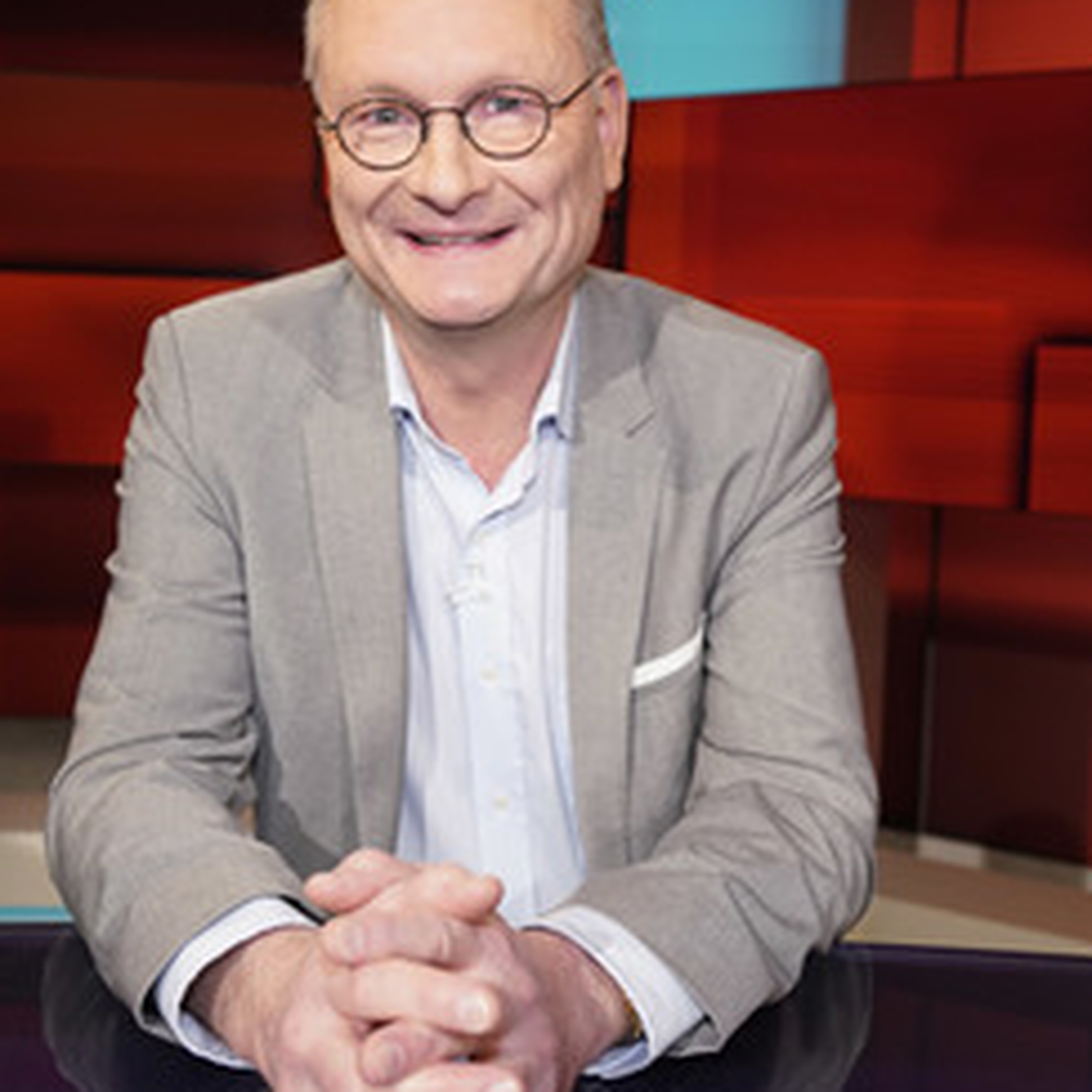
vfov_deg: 36.0
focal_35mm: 47
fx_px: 1677
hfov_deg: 36.1
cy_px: 501
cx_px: 557
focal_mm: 30
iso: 1600
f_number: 4.5
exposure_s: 1/160
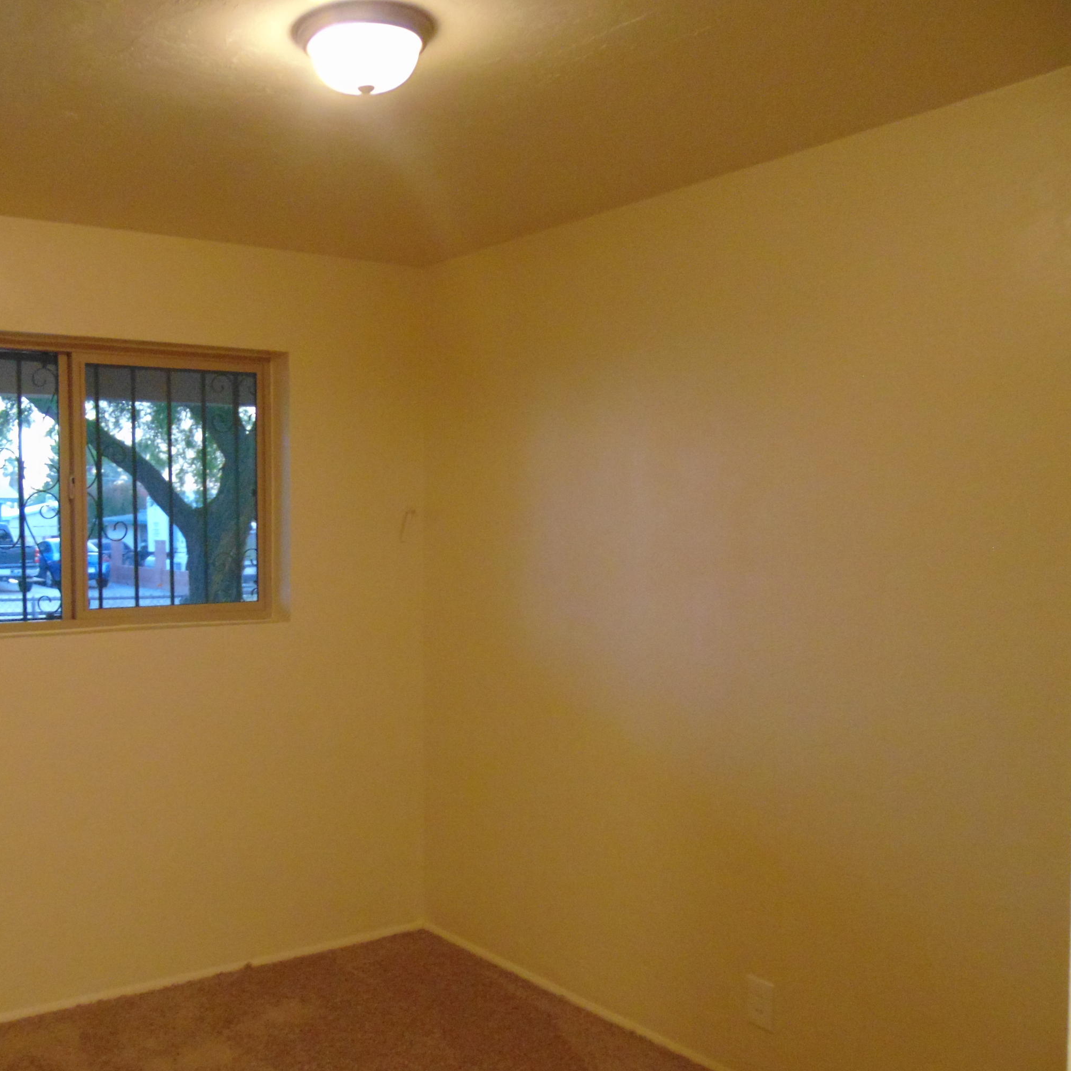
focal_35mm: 33
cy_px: 595
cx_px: 311
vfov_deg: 49.6
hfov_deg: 48.4
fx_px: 1155
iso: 400
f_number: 3
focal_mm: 4.5
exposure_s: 1/15
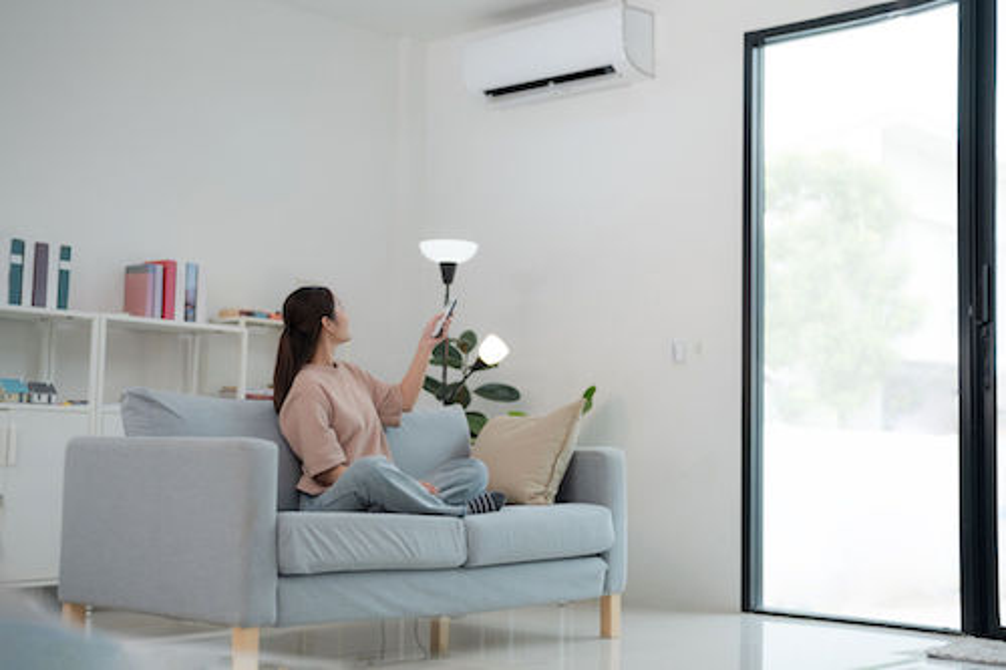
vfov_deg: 27.0
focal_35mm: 50
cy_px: 335
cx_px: 503
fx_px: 1397
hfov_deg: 39.6
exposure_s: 1/200
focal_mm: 50
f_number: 1.4
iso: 100
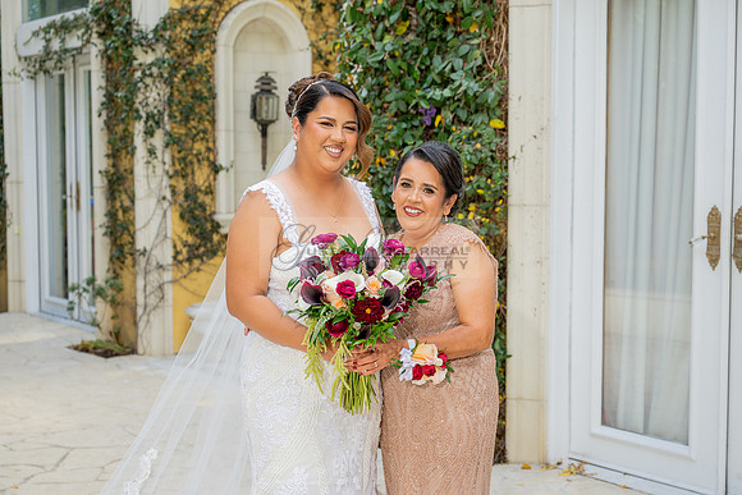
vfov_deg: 23.8
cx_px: 371
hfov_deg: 35.0
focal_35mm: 57
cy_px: 248
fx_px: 1175
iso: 200
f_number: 4.5
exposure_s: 1/200
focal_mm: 57
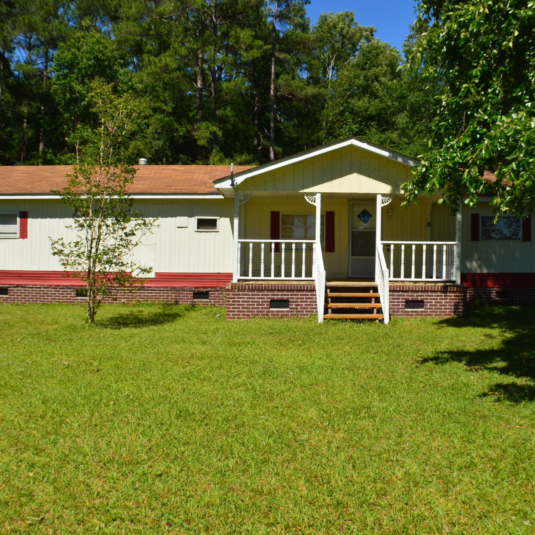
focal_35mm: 47
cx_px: 288
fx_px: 822
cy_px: 268
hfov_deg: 36.0
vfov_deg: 36.1
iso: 320
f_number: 11
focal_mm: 24
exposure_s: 1/500
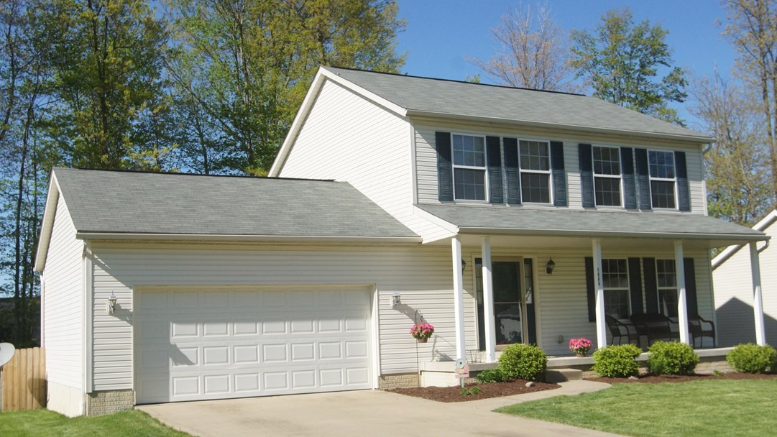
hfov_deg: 49.4
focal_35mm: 41
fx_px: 845
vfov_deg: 29.0
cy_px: 230
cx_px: 388
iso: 800
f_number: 8
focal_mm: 26
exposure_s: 1/2000
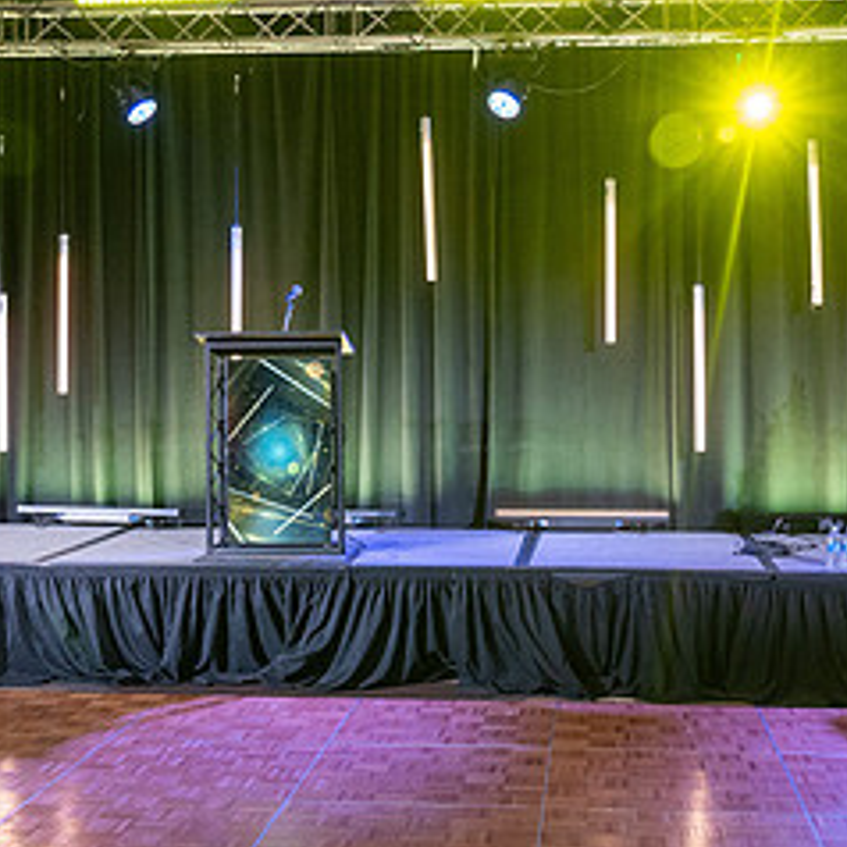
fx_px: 1606
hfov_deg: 29.6
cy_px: 372
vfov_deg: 29.5
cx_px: 420
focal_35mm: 58
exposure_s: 1/160
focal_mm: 28
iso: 3200
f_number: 4
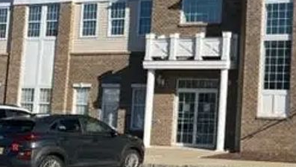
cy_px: 40
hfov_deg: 26.3
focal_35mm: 73
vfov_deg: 16.5
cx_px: 341
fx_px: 573
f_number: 1.6
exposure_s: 1/3876
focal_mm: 5.1
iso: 50
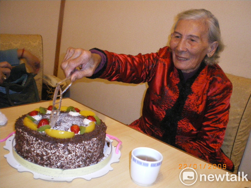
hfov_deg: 51.4
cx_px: 126
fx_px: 261
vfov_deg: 39.7
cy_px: 94
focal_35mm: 36
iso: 800
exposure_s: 1/50
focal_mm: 6.3
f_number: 3.1
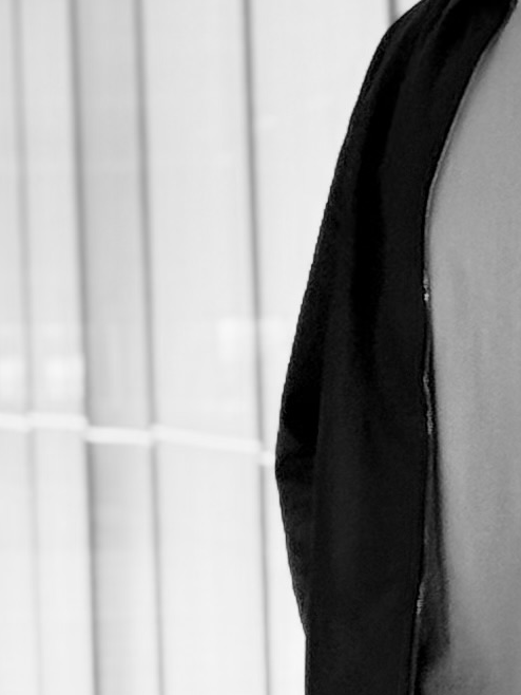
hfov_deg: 5.0
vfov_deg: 6.7
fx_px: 5896
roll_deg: +1.5
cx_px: 817
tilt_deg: +0.7
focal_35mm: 294
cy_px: 353
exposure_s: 1/121
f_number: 1.78
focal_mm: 6.76
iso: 50
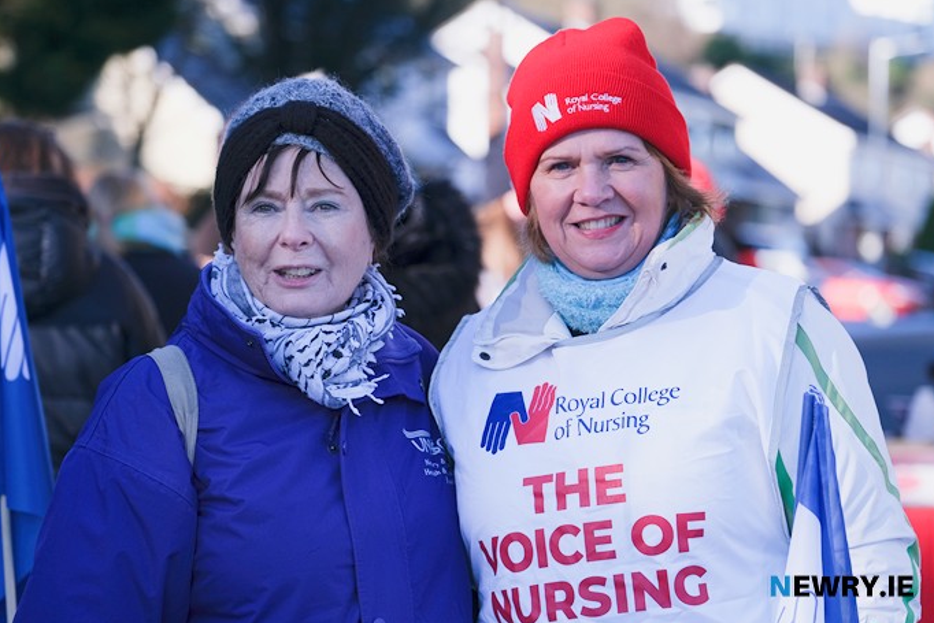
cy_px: 310
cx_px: 470
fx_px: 2984
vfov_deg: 11.9
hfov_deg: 17.8
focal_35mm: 115
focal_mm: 74.4
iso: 400
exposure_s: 1/1800
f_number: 2.8
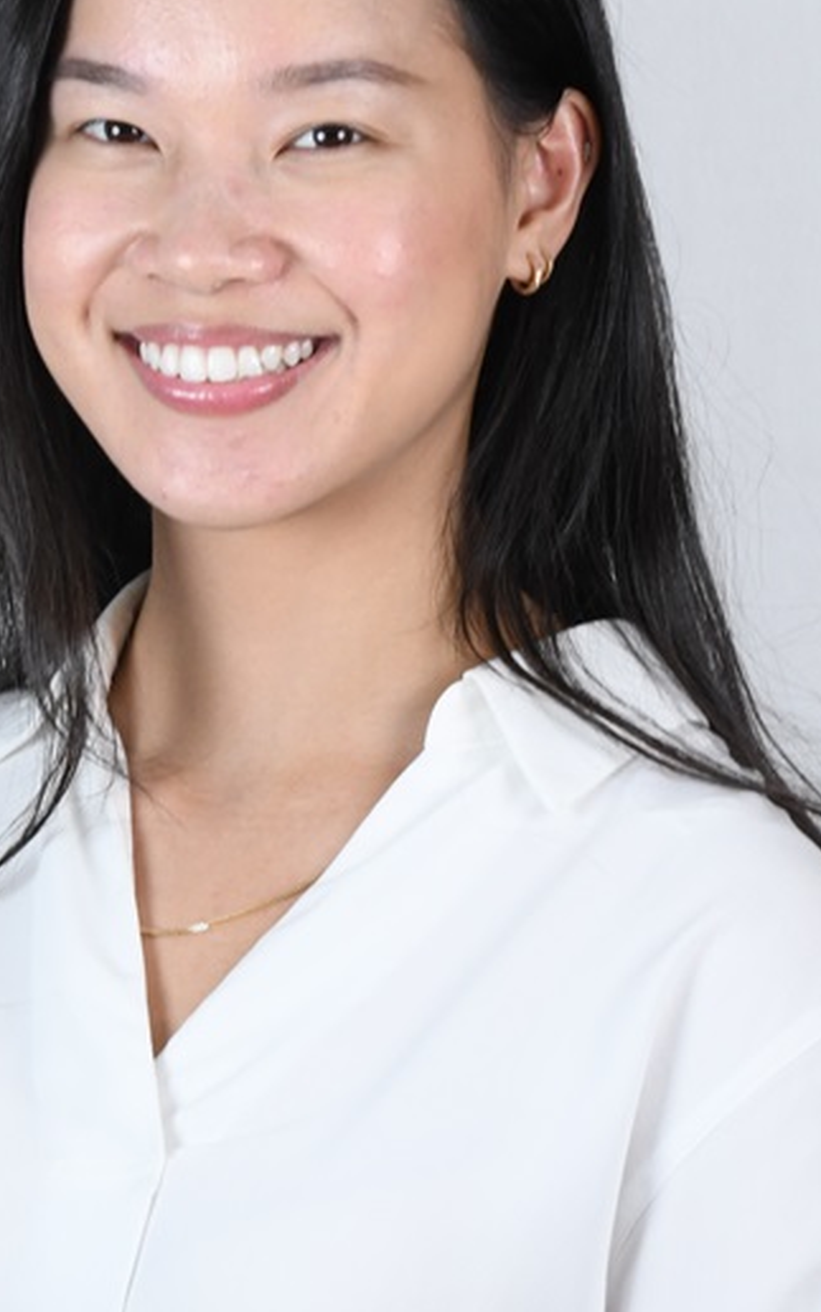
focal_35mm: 279
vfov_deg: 7.5
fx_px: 9977
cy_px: 432
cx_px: 300
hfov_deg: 4.7
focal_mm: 105
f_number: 18
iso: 1600
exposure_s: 1/100
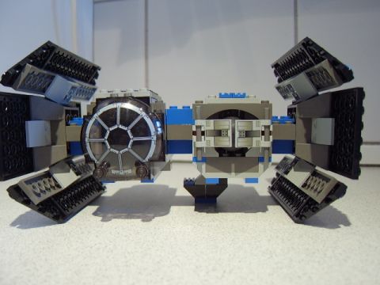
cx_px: 190
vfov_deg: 45.4
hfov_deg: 58.4
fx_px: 340
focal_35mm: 31
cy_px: 142
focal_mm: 8.13
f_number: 2.7
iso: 100
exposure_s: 1/10
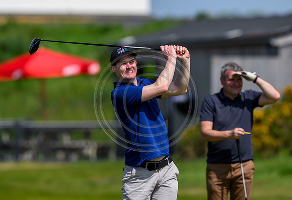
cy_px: 101
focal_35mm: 504
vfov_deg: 2.8
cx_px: 131
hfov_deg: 4.1
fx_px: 4124
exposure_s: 1/5000
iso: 500
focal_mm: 400
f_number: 4.5
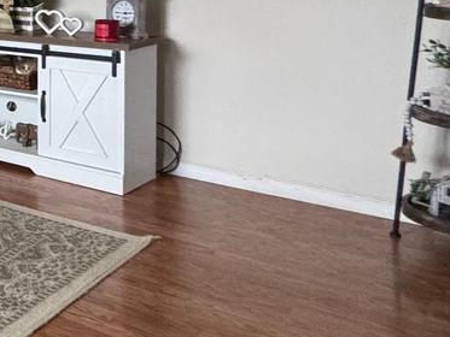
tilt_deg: -3.4
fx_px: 702
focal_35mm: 54
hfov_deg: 22.6
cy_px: -16
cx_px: -338
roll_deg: +1.9
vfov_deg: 25.4
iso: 500
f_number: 2.2
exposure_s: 1/60
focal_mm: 2.22
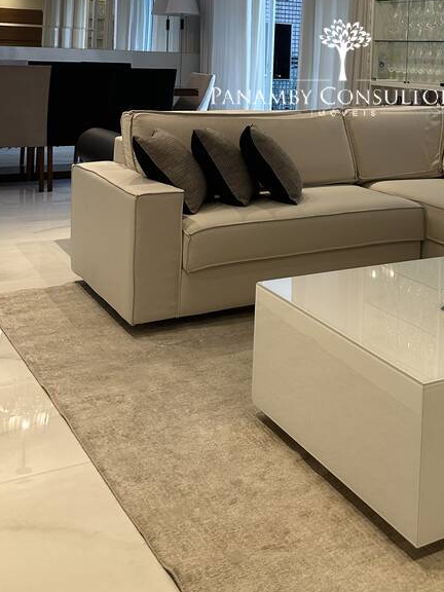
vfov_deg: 39.3
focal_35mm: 45
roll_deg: -3.3
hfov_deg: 31.5
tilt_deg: -0.2
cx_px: 343
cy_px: 68
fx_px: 770
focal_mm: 6.86
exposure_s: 1/120
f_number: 1.78
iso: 200
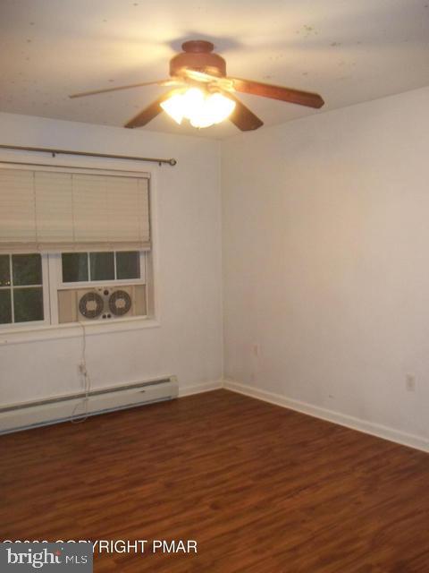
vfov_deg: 56.8
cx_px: 214
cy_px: 286
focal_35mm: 32
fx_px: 529
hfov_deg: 44.2
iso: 160
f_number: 2.9
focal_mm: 5.7
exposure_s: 1/30
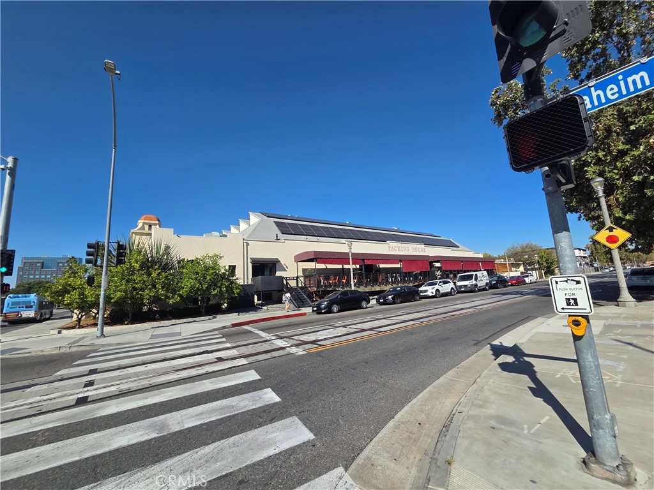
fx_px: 246
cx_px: 327
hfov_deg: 106.2
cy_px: 245
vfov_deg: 89.9
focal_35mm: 13
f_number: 2.2
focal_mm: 2.2
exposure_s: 1/2551
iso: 50
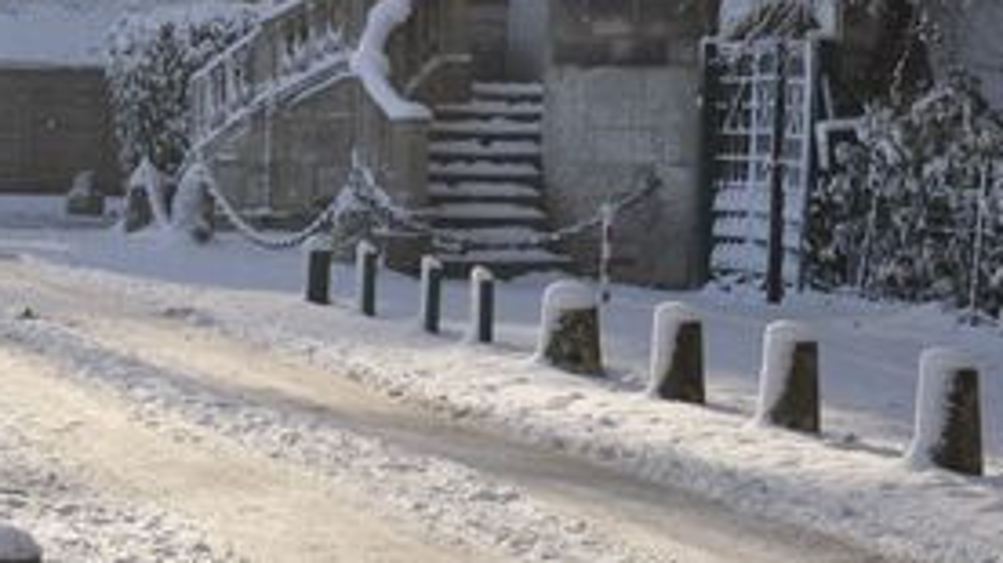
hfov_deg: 12.4
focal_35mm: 173
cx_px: 98
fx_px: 4599
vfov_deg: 7.0
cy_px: 56
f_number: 4.5
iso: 200
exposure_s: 1/1000
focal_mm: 38
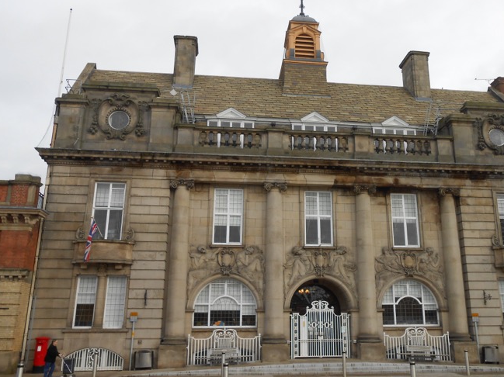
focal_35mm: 37
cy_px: 169
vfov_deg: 38.6
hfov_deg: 49.9
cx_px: 294
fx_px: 538
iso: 80
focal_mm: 5.3
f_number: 3.8
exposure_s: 1/400
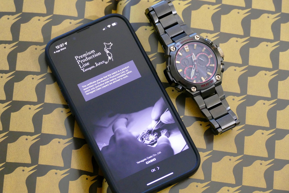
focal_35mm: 149
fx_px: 1196
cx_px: 144
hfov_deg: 13.8
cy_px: 96
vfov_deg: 9.2
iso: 1600
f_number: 3.9
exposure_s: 1/40
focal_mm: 54.2
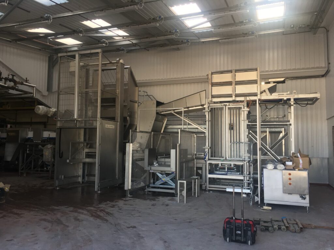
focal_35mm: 29
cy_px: 125
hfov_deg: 61.7
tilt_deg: +4.6
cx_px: 167
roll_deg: -1.1
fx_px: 280
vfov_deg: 48.2
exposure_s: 1/100
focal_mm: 4.15
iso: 40
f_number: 2.2
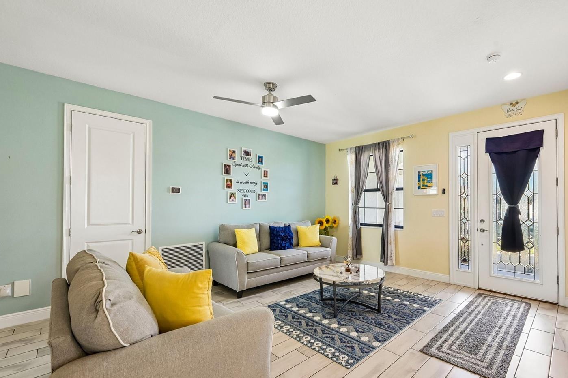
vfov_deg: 73.6
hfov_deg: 96.3
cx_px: 318
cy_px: 202
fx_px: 252
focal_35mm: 16
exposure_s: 1/40
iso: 400
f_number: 8
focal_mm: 14
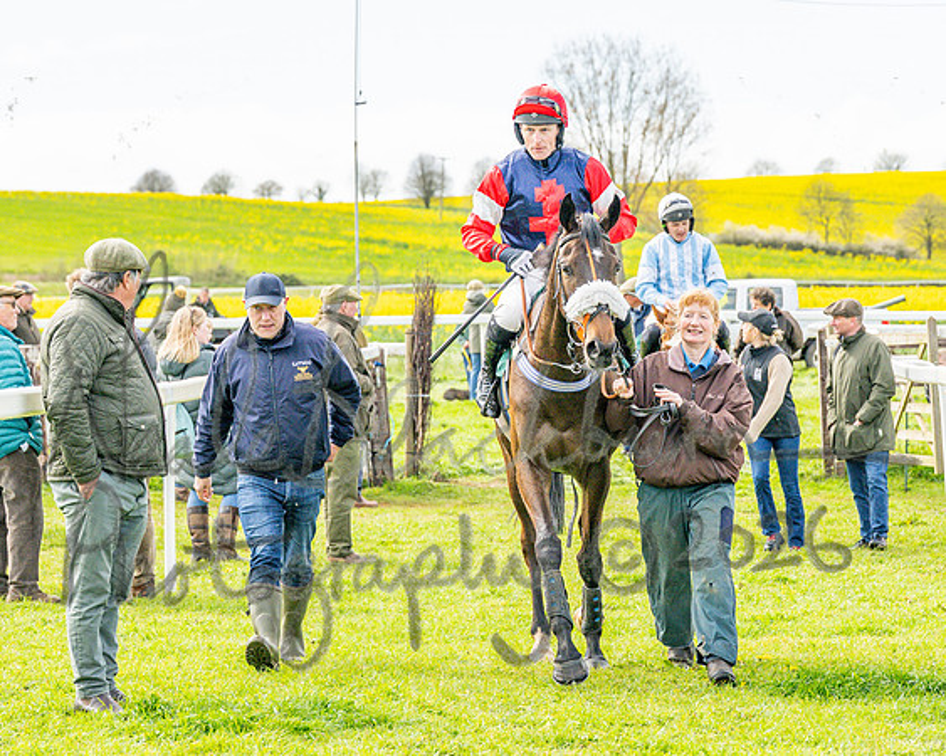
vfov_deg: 11.8
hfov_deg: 14.7
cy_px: 352
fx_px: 3656
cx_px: 589
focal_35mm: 131
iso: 400
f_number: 4
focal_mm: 70
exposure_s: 1/2500
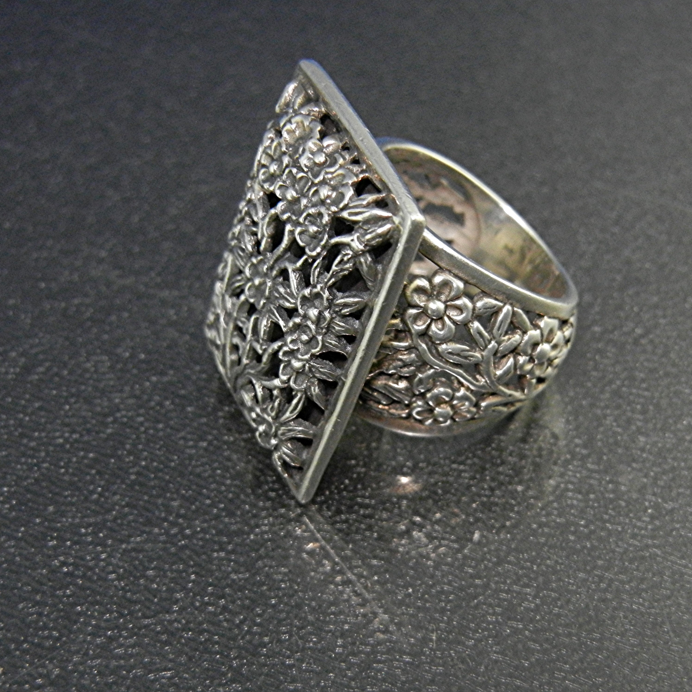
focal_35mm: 70
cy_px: 348
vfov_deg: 24.7
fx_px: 1583
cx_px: 375
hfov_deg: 24.6
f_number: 8
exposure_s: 1/30
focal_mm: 10.6
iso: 800
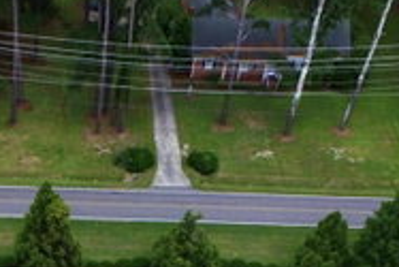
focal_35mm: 71
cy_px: 502
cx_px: 29
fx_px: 788
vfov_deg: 15.9
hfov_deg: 27.3
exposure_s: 1/1019
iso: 100
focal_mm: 3.61
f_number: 2.8
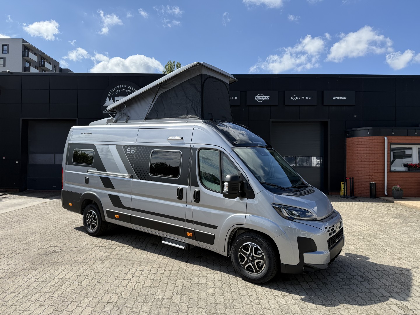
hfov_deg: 71.6
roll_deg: -0.6
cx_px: 210
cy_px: 158
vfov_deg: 56.8
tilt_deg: +1.1
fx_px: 291
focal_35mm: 24
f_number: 1.78
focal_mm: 6.76
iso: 80
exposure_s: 1/3584
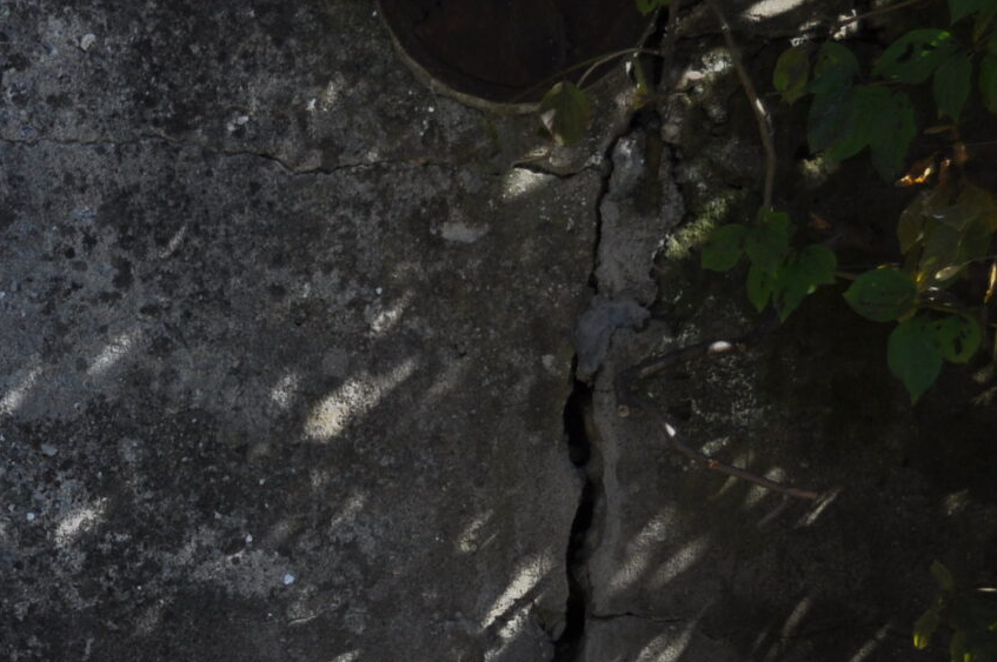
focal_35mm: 145
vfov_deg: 9.2
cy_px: 959
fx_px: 4012
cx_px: -126
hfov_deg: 13.8
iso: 200
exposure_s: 1/640
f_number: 5.6
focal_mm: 32
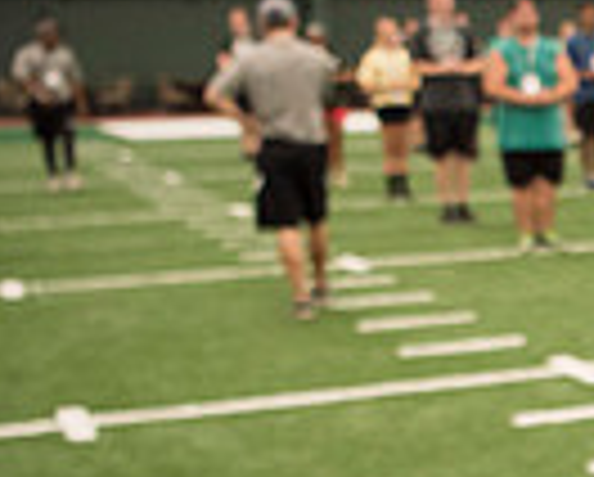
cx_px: 1076
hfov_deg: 16.2
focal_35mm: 99
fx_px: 1743
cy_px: 475
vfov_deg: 15.3
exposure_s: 1/200
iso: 2000
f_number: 2.8
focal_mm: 24
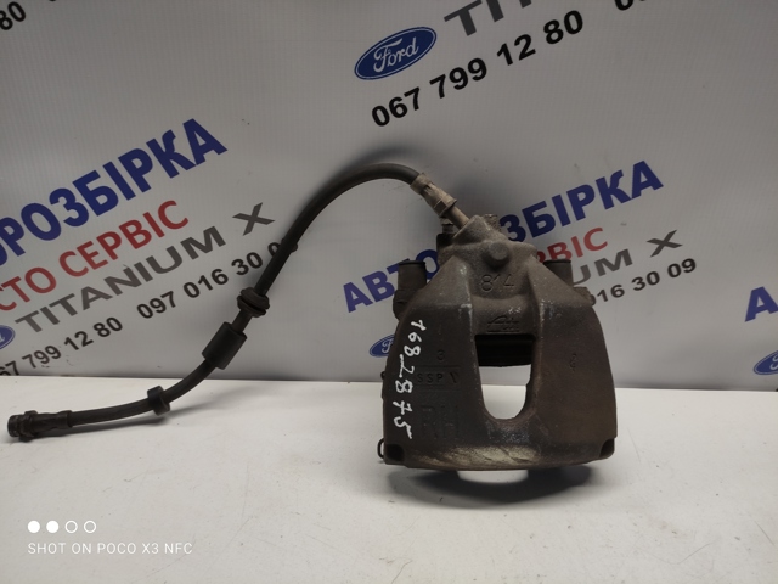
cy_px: 292
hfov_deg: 69.4
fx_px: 562
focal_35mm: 25
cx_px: 389
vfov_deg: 54.9
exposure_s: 1/100
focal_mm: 5.43
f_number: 1.89
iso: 130
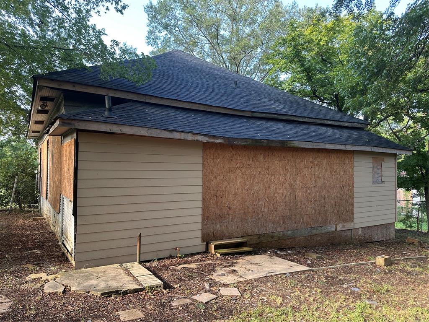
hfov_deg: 71.6
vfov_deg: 56.8
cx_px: 214
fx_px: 297
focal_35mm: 24
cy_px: 161
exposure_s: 1/176
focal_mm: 6.86
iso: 64
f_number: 1.78
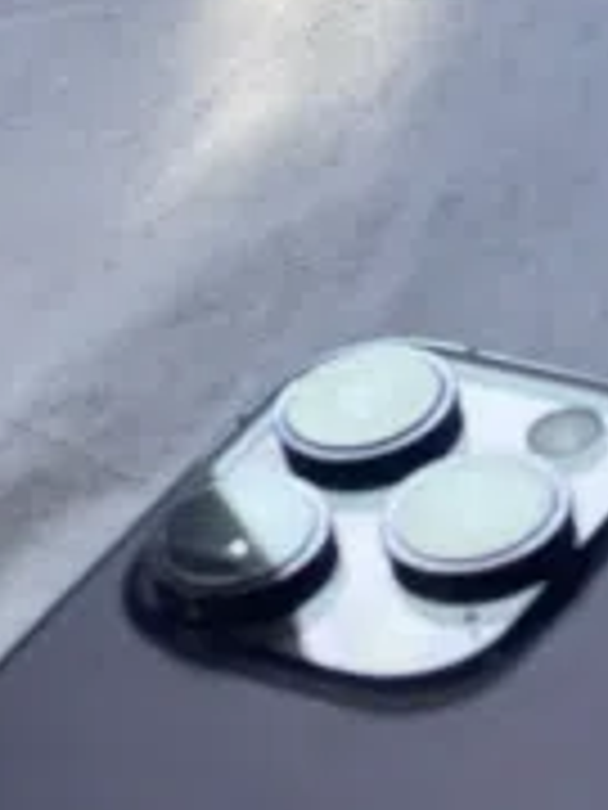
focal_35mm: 171
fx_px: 4005
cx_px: 185
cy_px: 742
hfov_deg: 8.7
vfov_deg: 11.5
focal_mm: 9
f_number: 2.8
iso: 80
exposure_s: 1/121
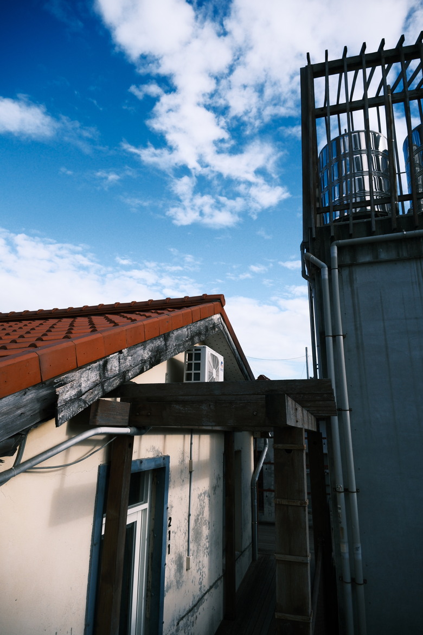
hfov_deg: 59.5
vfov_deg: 81.2
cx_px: 212
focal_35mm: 21
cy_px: 318
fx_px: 370
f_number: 8
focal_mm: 14
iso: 500
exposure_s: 1/480
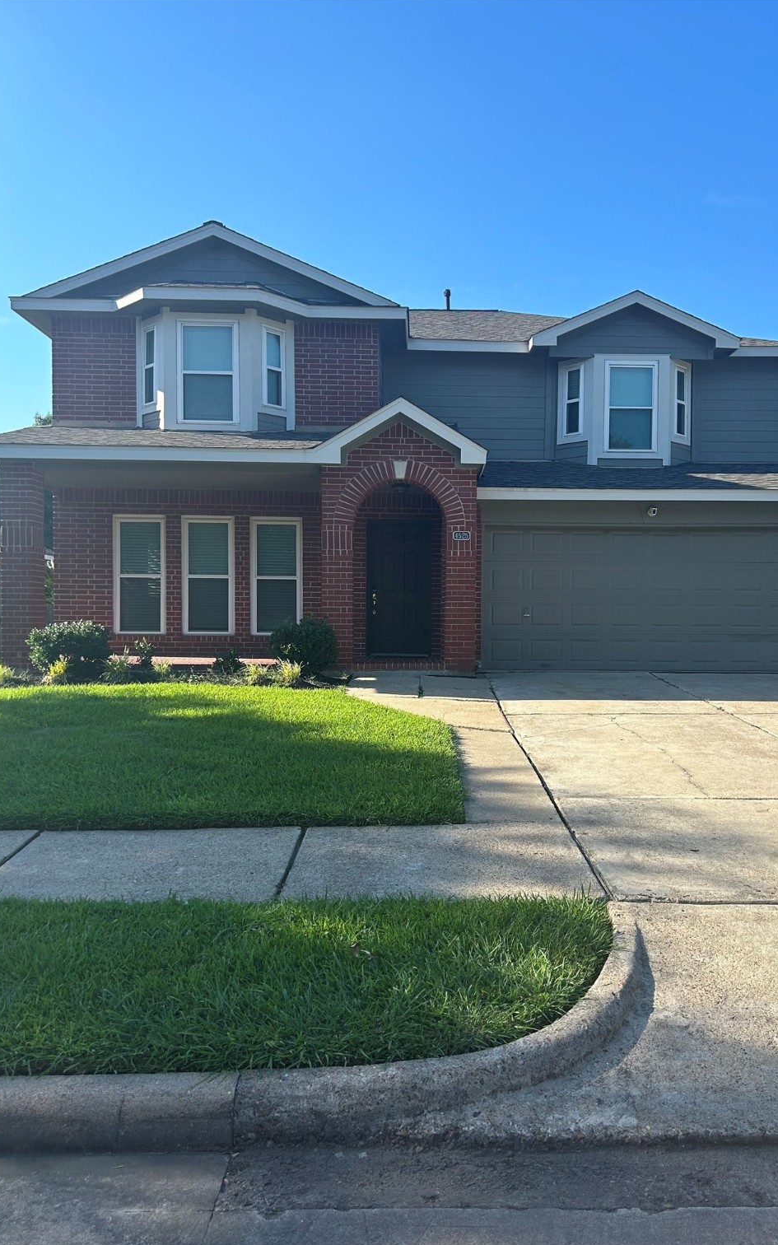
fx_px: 950
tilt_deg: -0.5
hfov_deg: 44.4
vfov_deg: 66.5
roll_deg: -1.1
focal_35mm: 28
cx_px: 451
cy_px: 629
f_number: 1.5
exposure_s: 1/3571
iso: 50
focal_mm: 5.7
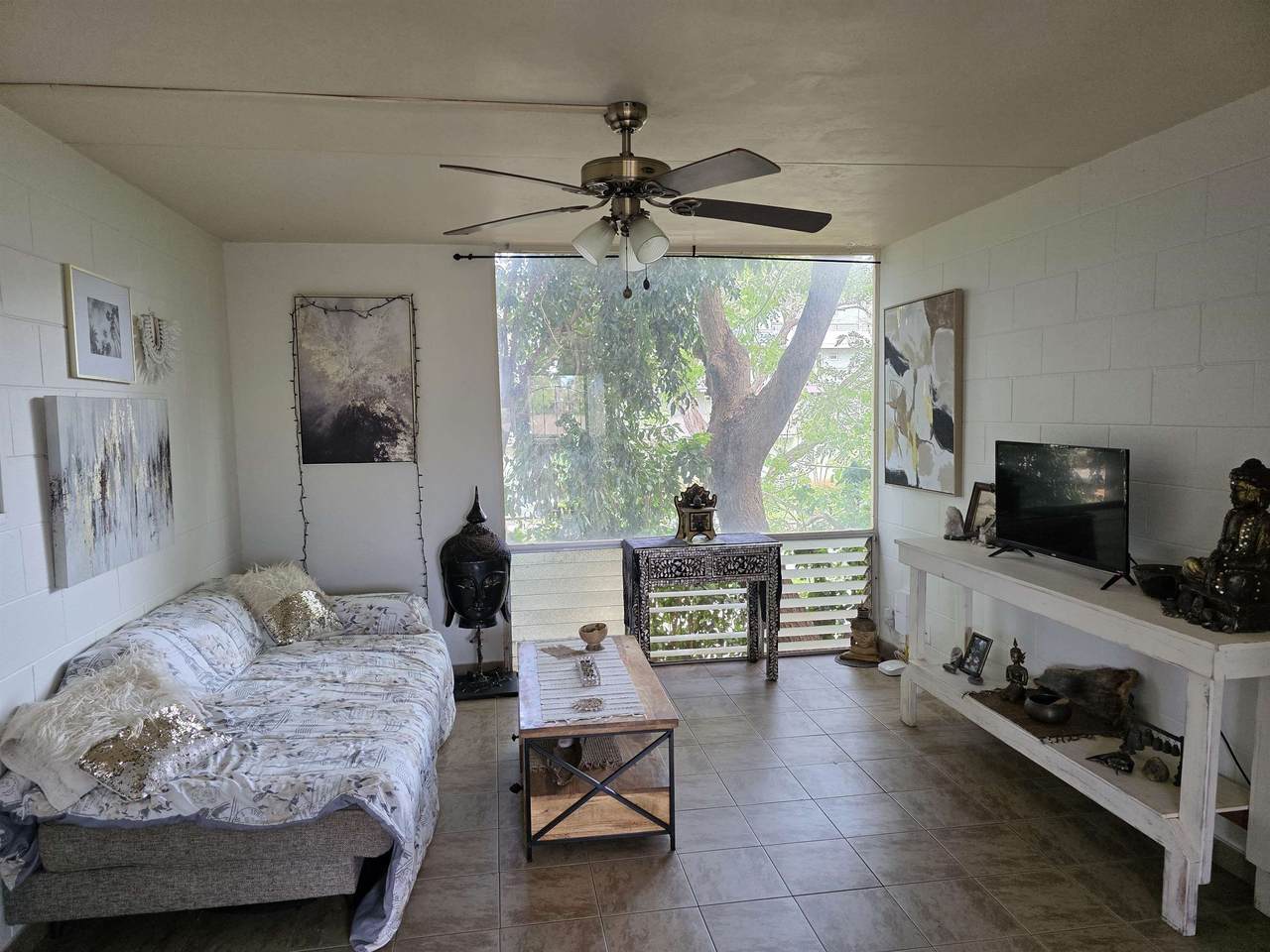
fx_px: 844
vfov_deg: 58.9
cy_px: 476
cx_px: 635
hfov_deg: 73.9
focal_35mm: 23
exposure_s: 1/180
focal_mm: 6.3
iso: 200
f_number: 1.7
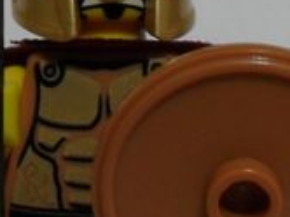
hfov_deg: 11.7
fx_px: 1414
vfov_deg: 8.7
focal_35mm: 169
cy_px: 24
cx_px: 122
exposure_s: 1/20
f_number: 2.8
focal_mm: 6.2
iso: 200
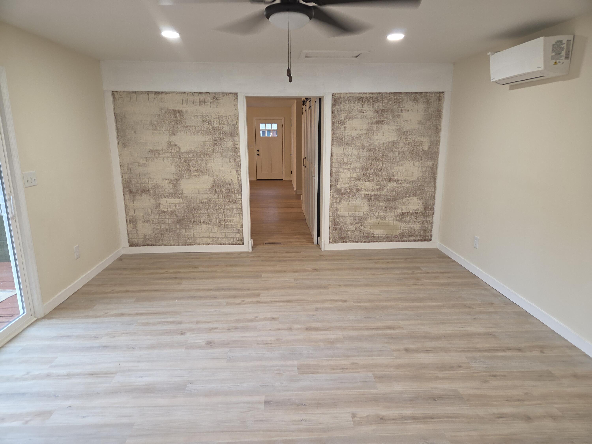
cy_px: 222
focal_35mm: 23
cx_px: 296
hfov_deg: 73.9
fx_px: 393
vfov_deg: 58.9
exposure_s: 1/41.6
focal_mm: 5.4
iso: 100
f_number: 1.8
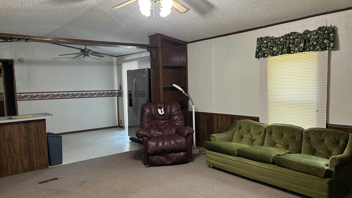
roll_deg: +2.2
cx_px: 178
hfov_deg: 66.1
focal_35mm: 29
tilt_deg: -4.8
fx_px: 271
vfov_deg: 40.1
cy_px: 109
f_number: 1.5
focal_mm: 5.7
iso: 160
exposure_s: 1/60
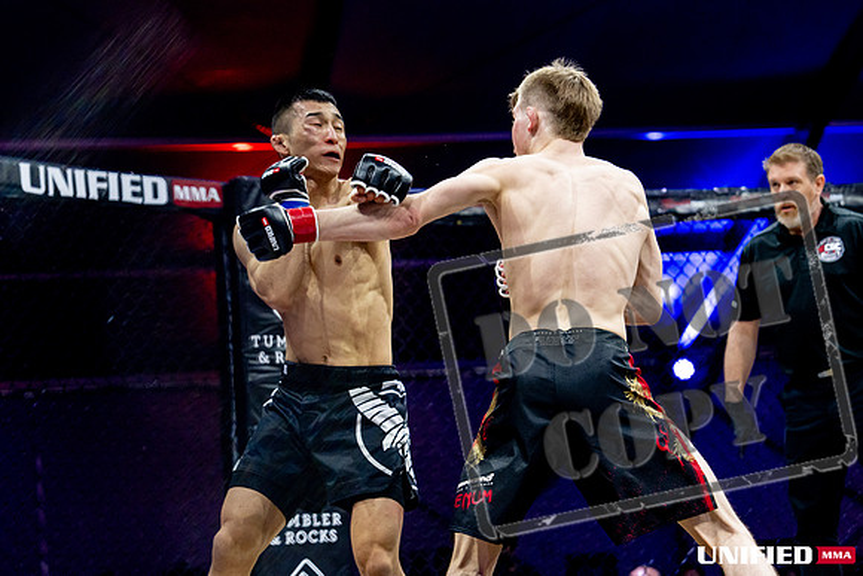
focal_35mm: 89
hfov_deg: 22.8
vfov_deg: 15.3
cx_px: 459
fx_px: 2140
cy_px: 327
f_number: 2.8
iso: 3200
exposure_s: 1/1250
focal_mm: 70
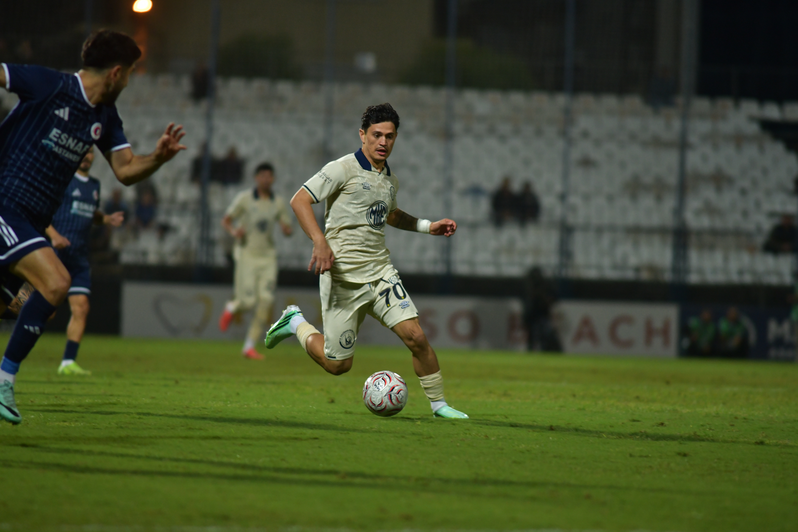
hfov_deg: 6.9
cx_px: 399
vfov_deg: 4.6
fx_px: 6649
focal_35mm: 300
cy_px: 266
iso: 1000
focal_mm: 300
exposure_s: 1/1000
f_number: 4
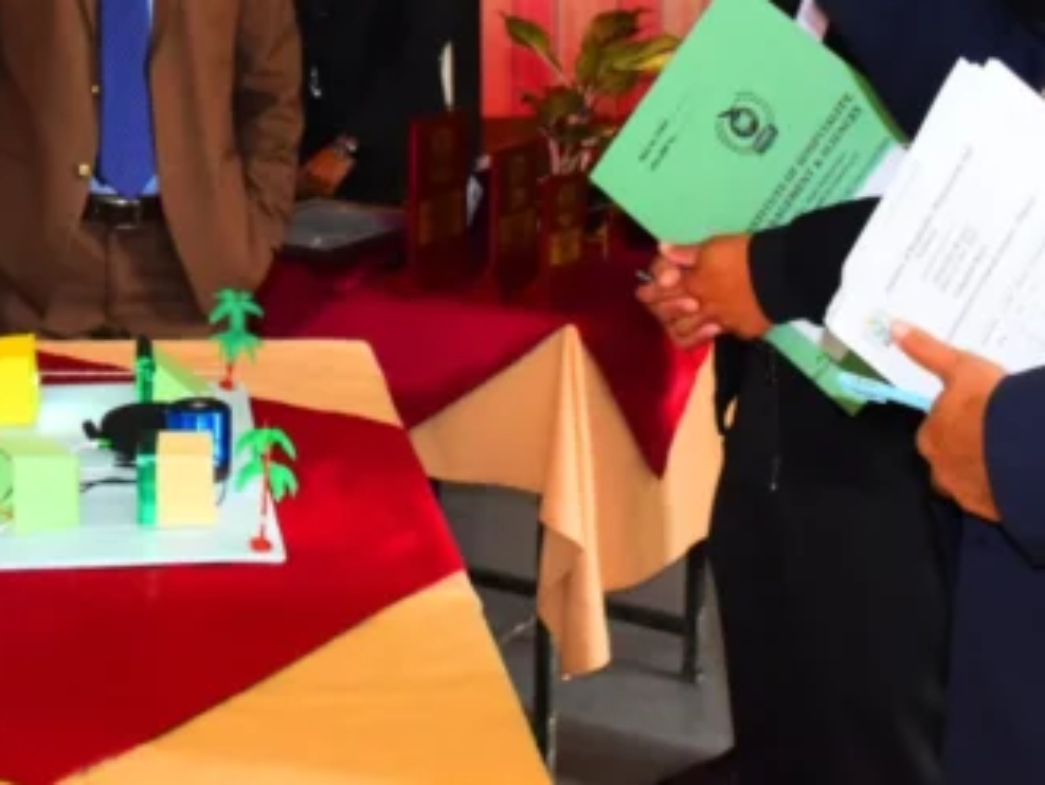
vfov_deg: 19.4
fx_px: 2235
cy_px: 22
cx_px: 257
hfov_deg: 26.0
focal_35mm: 74
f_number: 3.5
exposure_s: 1/60
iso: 1250
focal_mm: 22
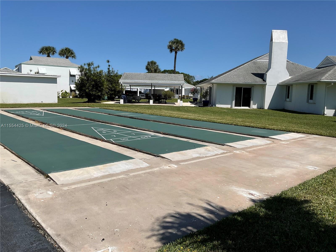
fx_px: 281
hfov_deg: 61.7
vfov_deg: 48.2
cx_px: 168
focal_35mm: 29
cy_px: 126
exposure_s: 1/4405
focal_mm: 3
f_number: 1.8
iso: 16
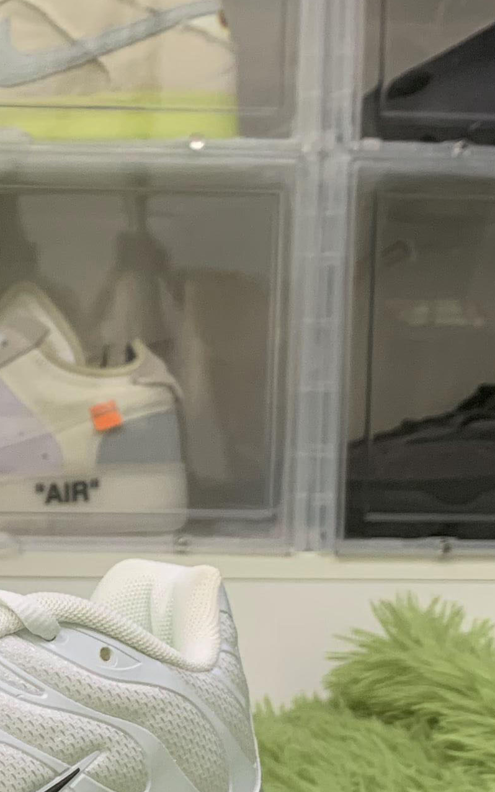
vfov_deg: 23.6
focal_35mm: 87
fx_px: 1878
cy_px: 598
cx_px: -207
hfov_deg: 14.2
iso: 100
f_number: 1.8
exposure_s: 1/71
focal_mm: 4.25
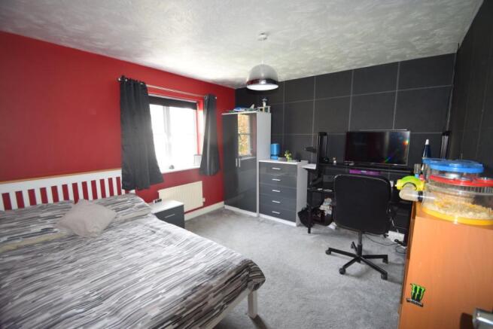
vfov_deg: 77.4
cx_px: 246
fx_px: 205
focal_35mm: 15
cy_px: 164
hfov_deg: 100.4
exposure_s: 1/80
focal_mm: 10
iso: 800
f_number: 4.5
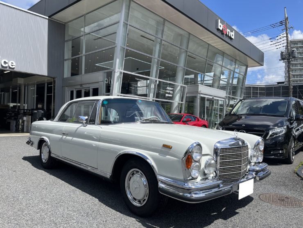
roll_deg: -2.1
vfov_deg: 53.1
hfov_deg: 67.3
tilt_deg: +0.9
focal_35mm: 26
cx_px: 152
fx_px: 228
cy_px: 114
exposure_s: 1/3876
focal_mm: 5.1
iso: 50
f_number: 1.6
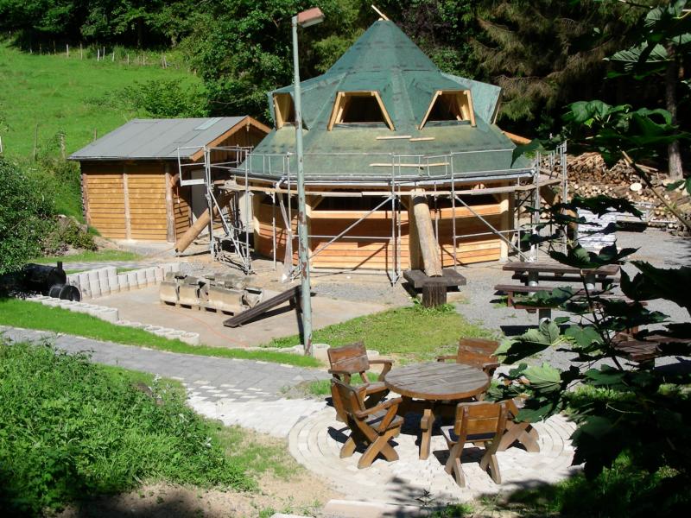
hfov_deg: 39.7
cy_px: 259
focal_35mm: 48
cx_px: 346
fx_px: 958
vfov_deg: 30.3
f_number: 4
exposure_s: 1/642
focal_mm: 8
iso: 50
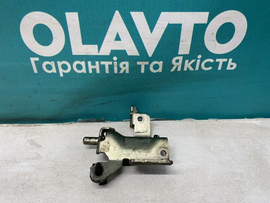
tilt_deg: -35.3
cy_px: 102
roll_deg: +0.6
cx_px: 135
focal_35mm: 26
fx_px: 203
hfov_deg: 67.3
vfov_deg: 53.1
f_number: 1.8
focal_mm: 4.25
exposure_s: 1/50
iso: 80
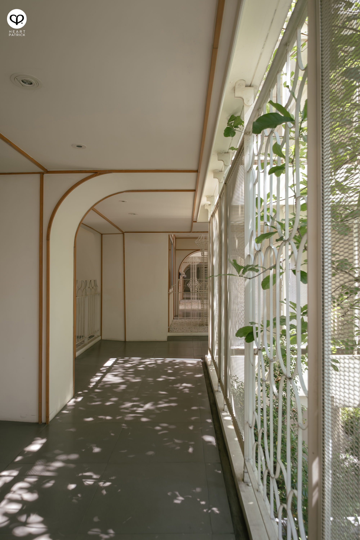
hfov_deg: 55.1
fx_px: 345
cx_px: 180
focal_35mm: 23
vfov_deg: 76.1
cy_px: 270
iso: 250
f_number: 4
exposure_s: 1/125
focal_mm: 15.1
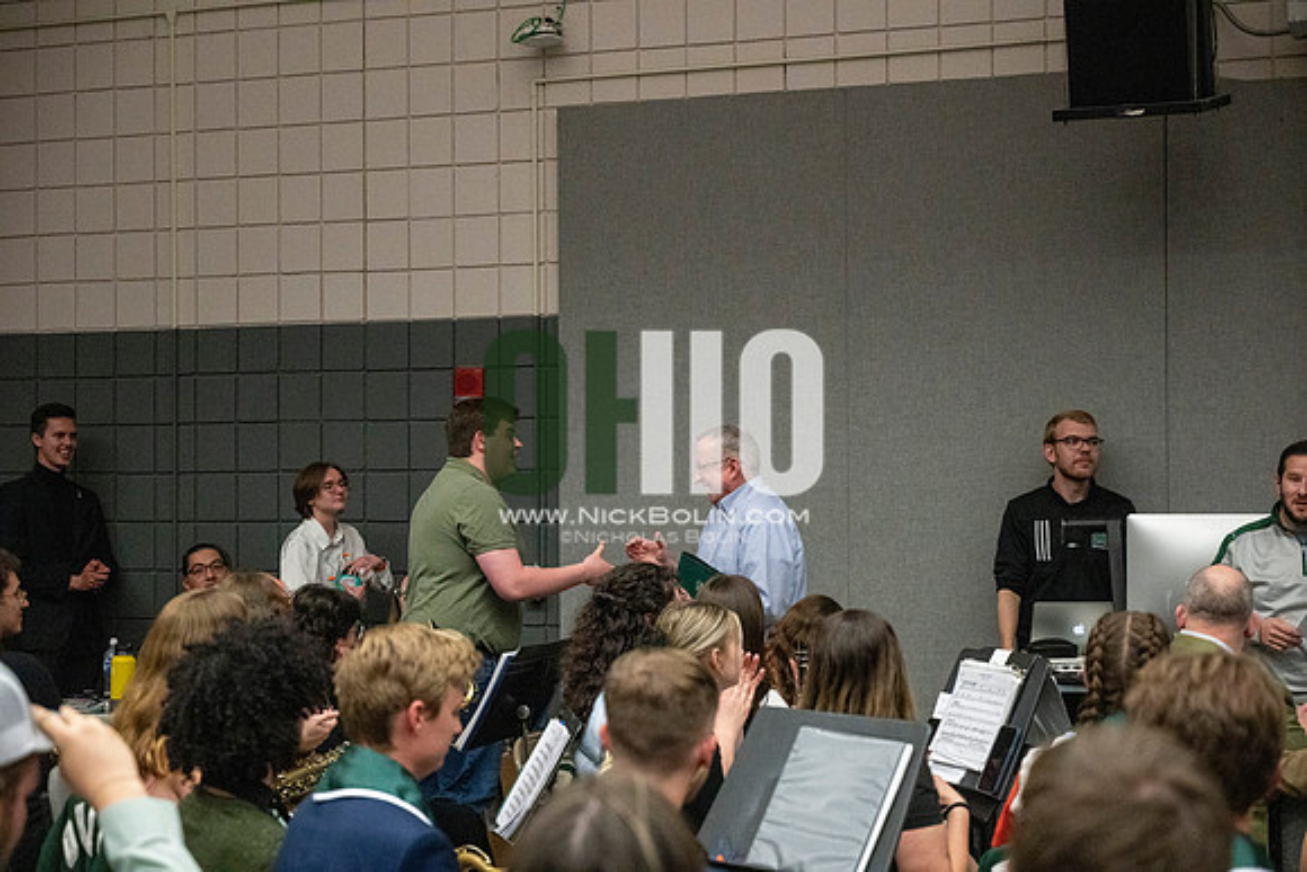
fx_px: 2542
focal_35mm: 70
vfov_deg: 19.5
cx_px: 654
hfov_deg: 28.8
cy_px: 436
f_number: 4
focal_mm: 70
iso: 10000
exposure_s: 1/500
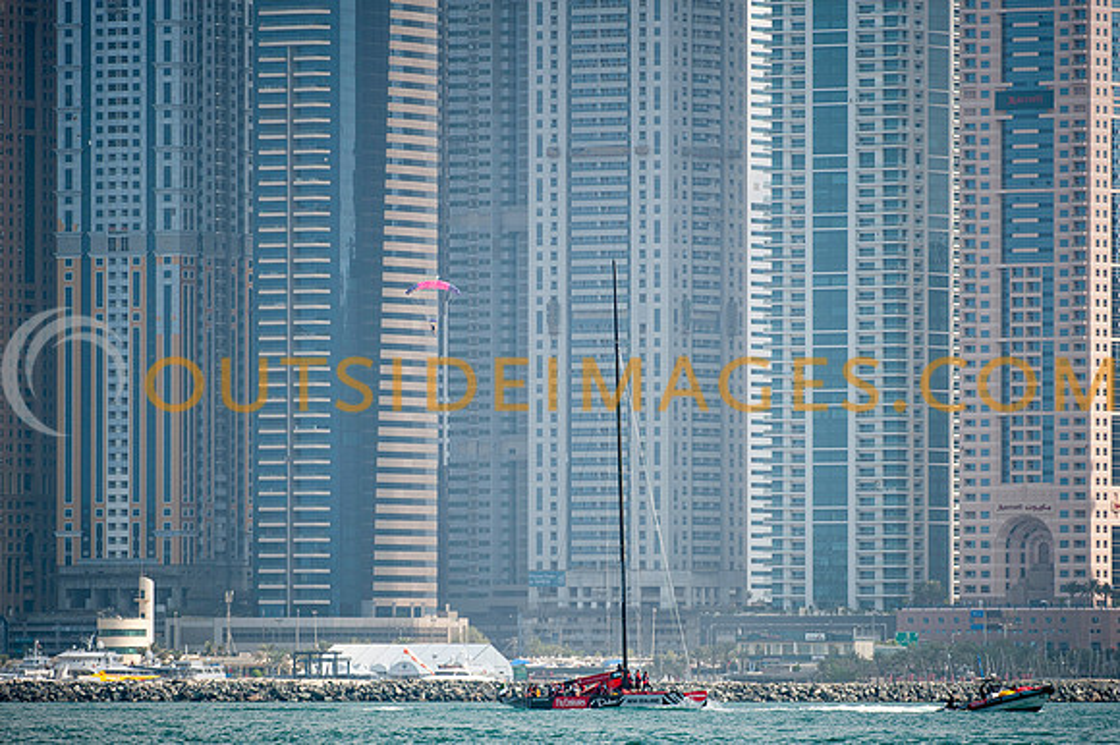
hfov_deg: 5.5
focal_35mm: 376
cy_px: 396
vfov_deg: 3.6
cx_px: 595
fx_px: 11698
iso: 250
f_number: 4
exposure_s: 1/2000
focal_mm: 350
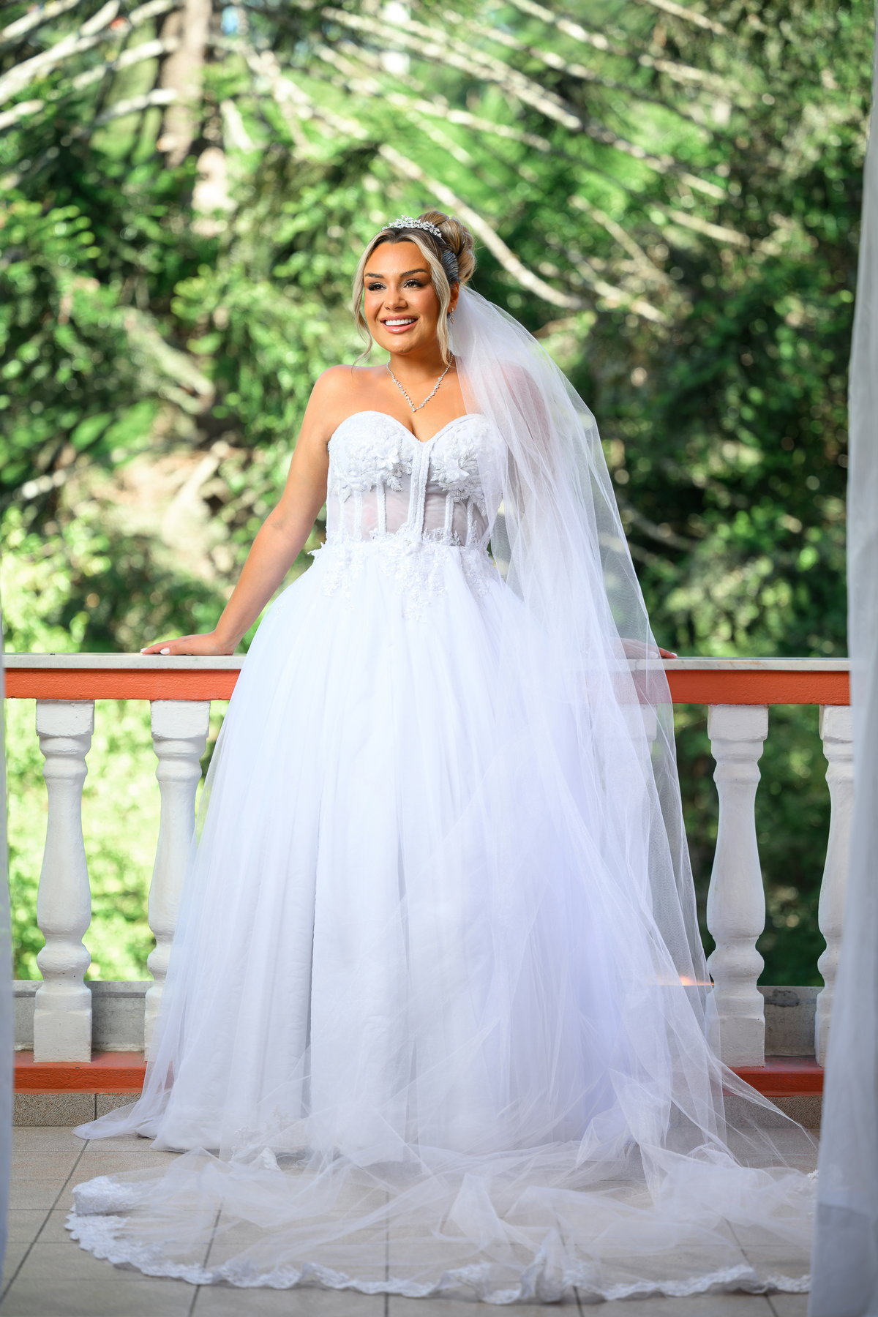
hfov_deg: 15.4
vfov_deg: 22.9
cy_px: 658
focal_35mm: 89
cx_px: 439
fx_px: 3256
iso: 50
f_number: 2.8
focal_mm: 89
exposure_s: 1/200
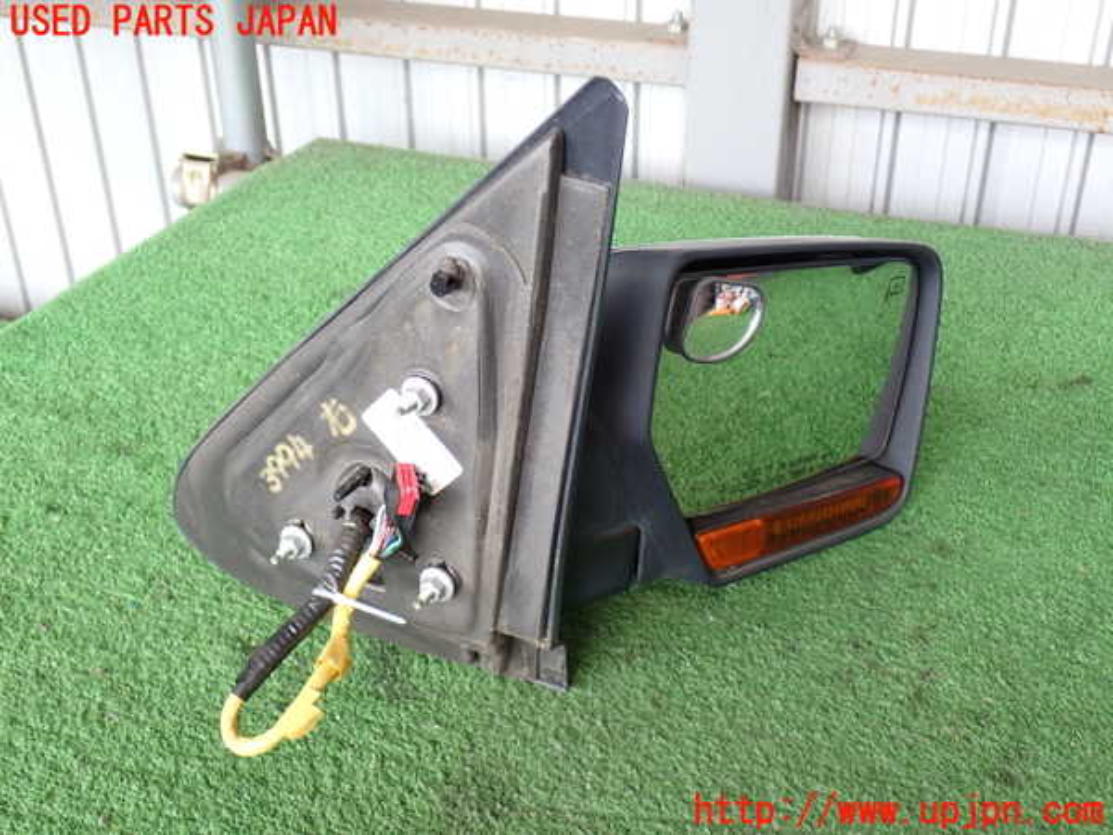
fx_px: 1318
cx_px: 556
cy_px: 418
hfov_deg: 45.8
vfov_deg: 35.1
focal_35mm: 41
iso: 200
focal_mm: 7.31
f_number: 2.8
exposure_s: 1/60
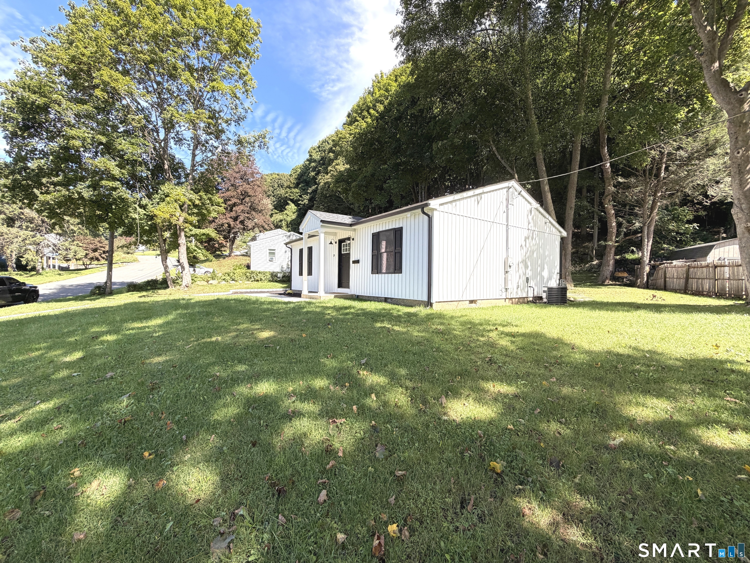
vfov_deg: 85.7
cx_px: 375
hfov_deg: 102.1
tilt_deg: -0.4
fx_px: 303
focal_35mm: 14
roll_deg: -0.8
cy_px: 282
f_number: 2.2
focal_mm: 2.22
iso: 64
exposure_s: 1/502
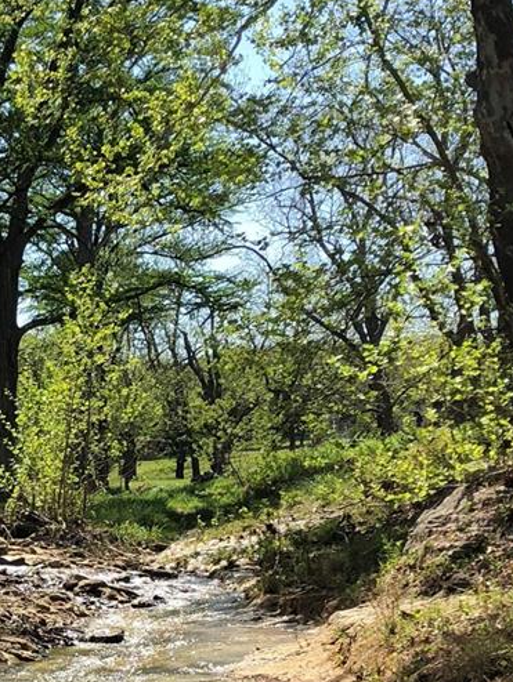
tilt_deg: -5.1
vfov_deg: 21.9
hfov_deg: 16.4
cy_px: 630
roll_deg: +1.3
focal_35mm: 87
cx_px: -68
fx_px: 1718
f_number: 1.8
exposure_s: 1/972
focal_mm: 3.99
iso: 20
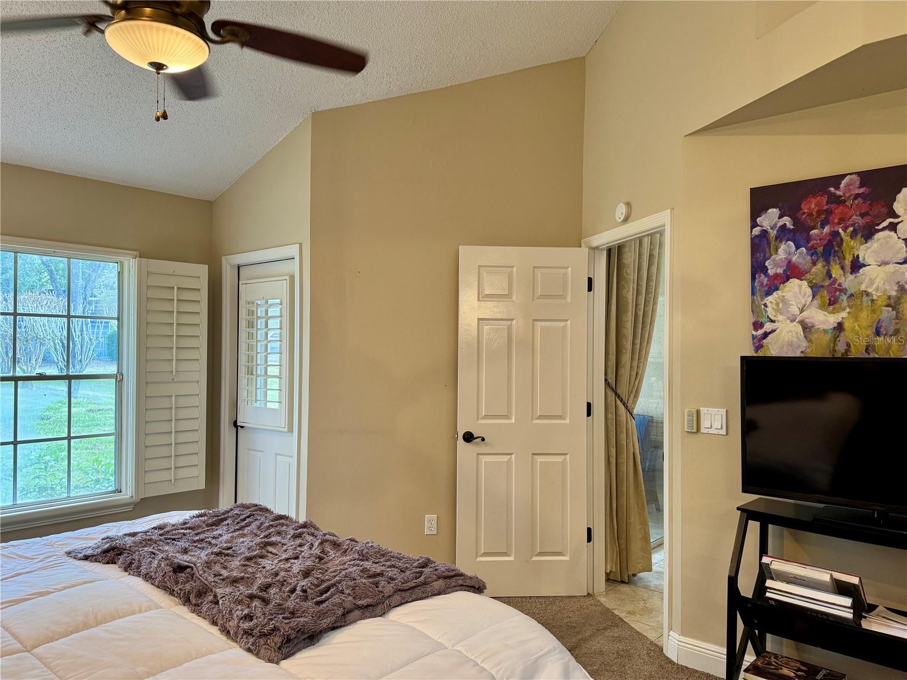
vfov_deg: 56.8
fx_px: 629
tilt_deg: +0.0
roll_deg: -1.9
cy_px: 340
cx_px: 454
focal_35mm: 24
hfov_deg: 71.6
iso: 200
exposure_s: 1/60
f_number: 1.78
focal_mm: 6.76
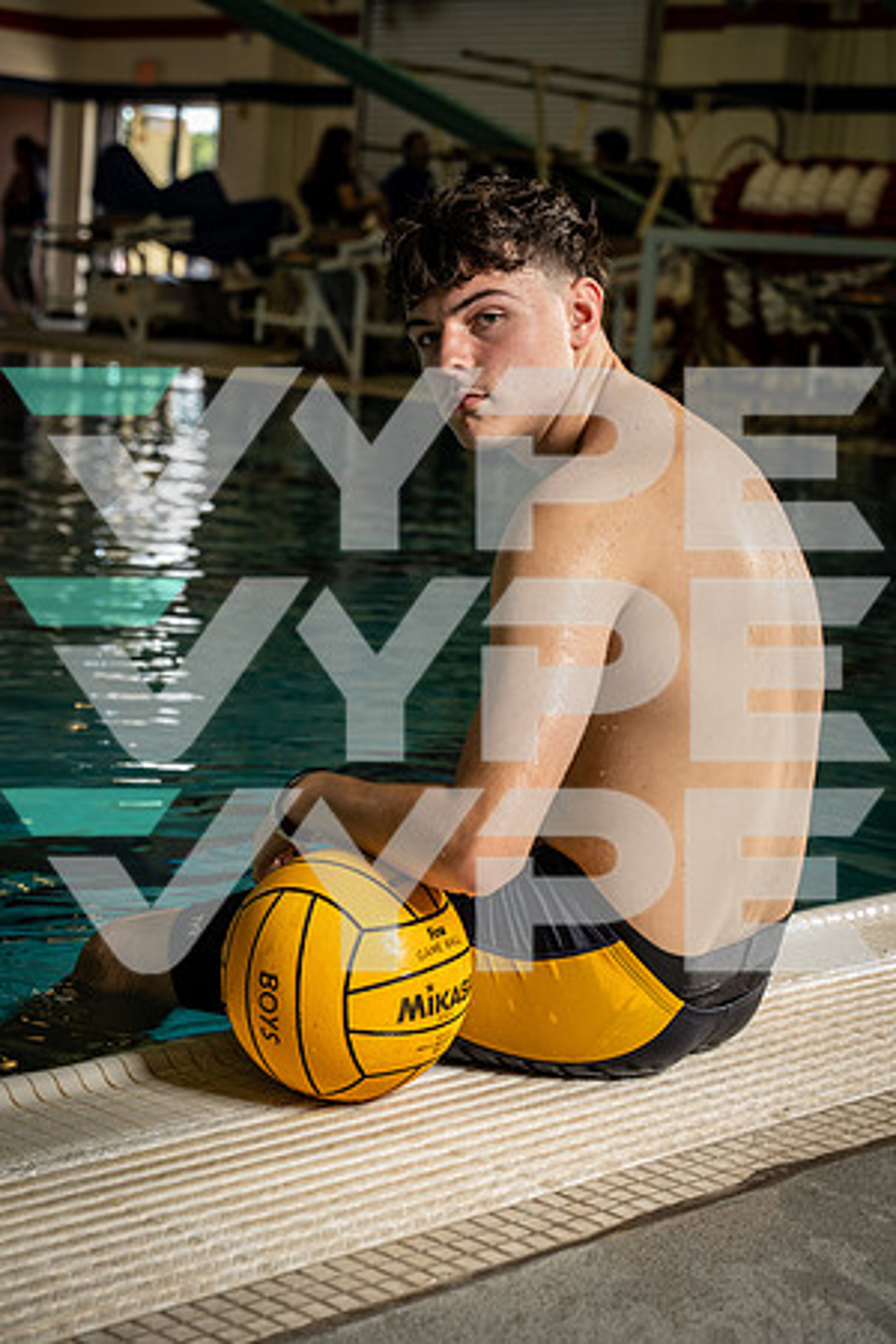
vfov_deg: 28.8
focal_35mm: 70
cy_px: 672
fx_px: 2613
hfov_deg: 19.5
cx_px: 448
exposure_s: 1/250
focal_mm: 70
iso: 640
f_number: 5.6
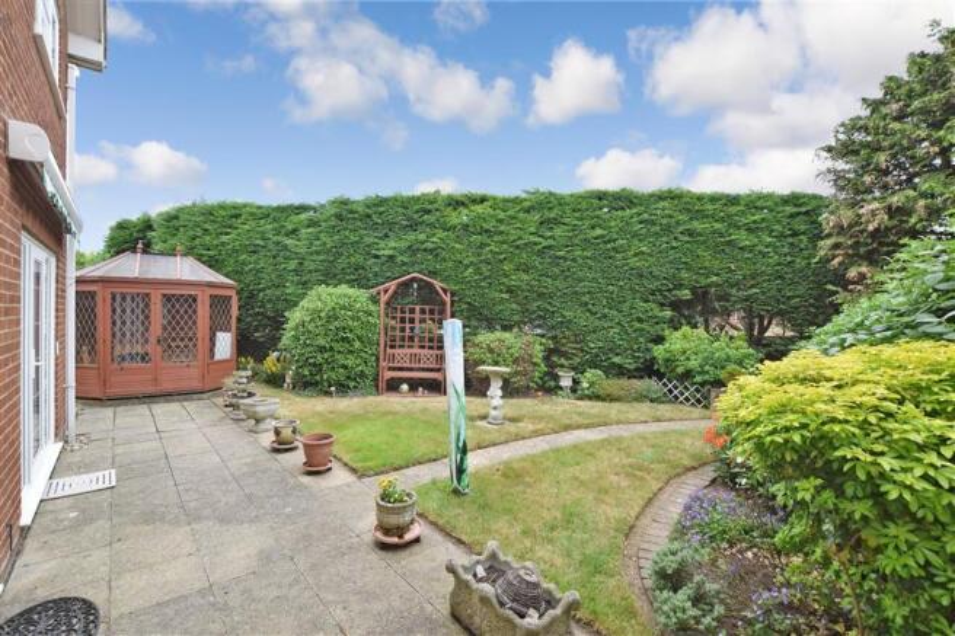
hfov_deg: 100.4
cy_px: 318
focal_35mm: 15
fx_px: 398
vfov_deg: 77.3
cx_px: 478
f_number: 11
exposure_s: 1/40
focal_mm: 10
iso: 200
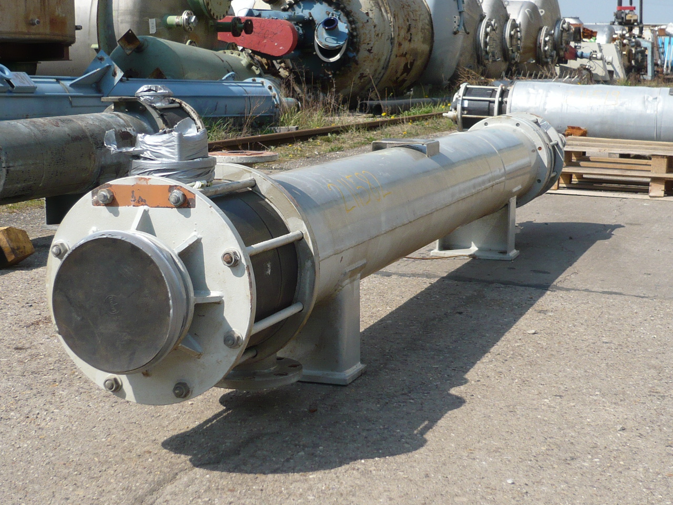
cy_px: 252
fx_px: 1264
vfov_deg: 22.6
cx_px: 336
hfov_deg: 29.8
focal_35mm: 65
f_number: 3.4
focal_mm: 7
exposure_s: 1/800
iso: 100
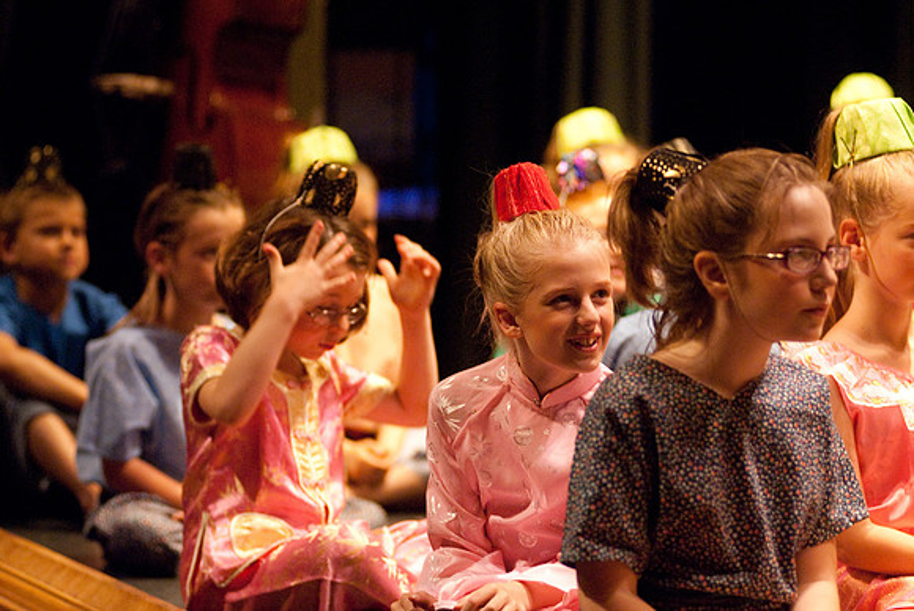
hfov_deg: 12.4
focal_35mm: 165
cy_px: 306
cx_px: 457
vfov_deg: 8.3
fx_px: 4193
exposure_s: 1/125
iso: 1000
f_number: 2.8
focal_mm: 110
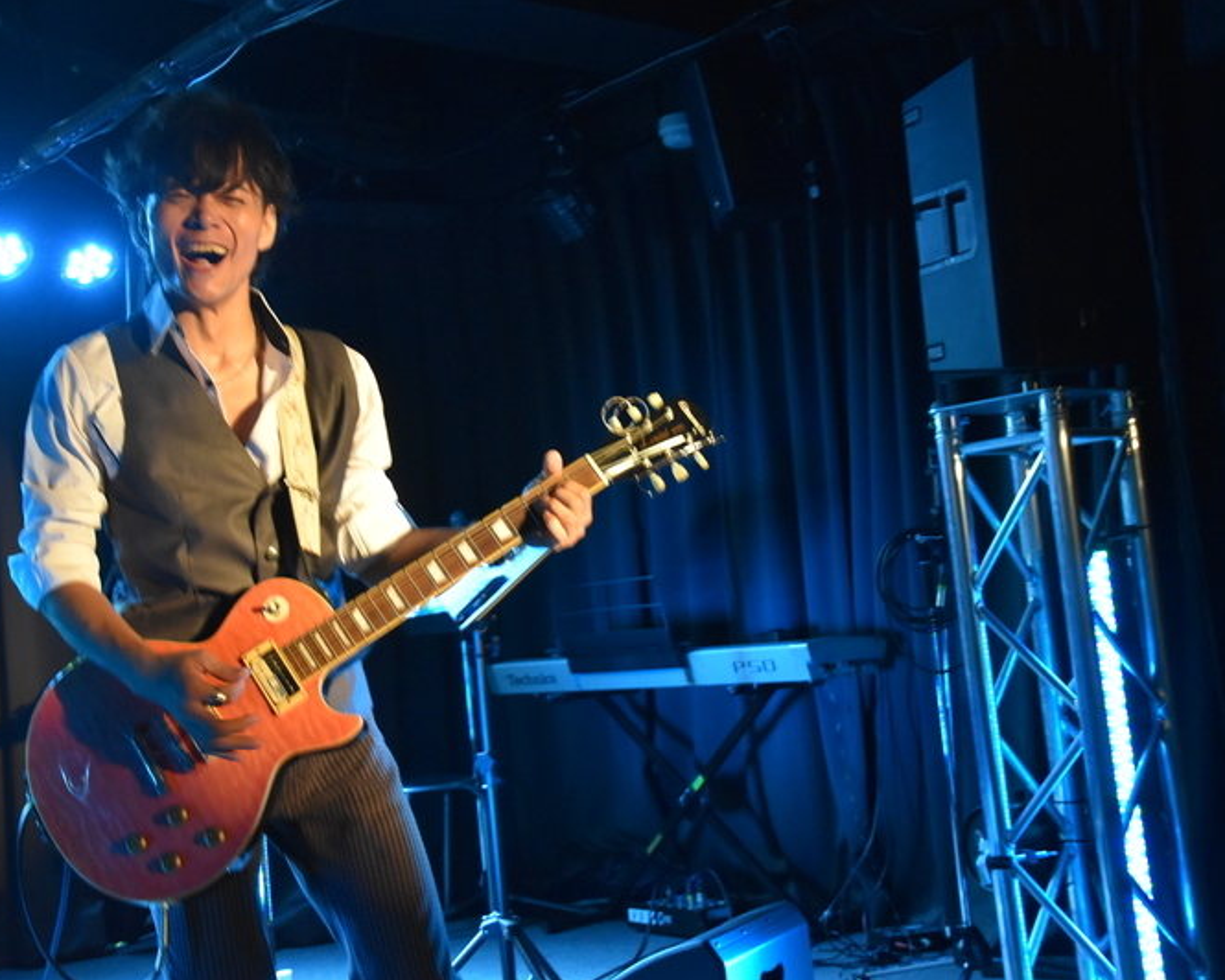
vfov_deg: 28.8
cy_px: 491
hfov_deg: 35.5
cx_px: 503
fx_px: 1906
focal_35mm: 53
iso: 3200
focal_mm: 31
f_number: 4
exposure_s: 1/80
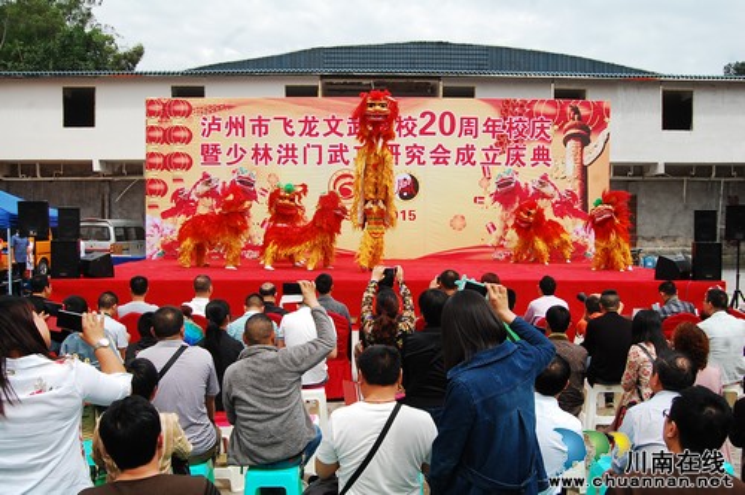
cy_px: 248
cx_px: 372
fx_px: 713
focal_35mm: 34
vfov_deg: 38.3
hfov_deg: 55.2
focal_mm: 23
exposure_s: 1/250
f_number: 8
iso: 200
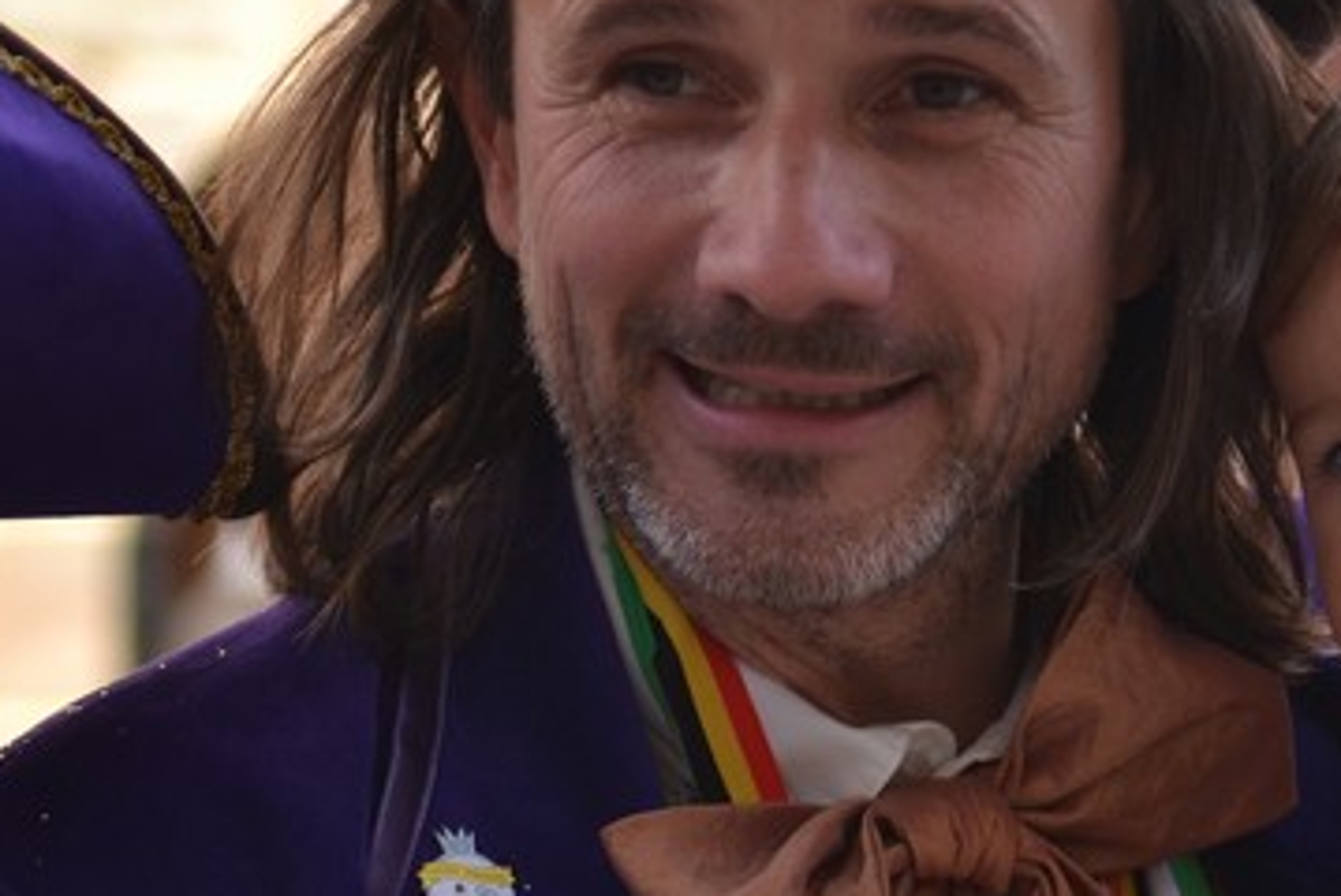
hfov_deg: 7.8
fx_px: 9879
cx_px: 829
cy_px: 390
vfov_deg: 5.2
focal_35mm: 265
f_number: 2.8
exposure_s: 1/400
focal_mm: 62
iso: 100
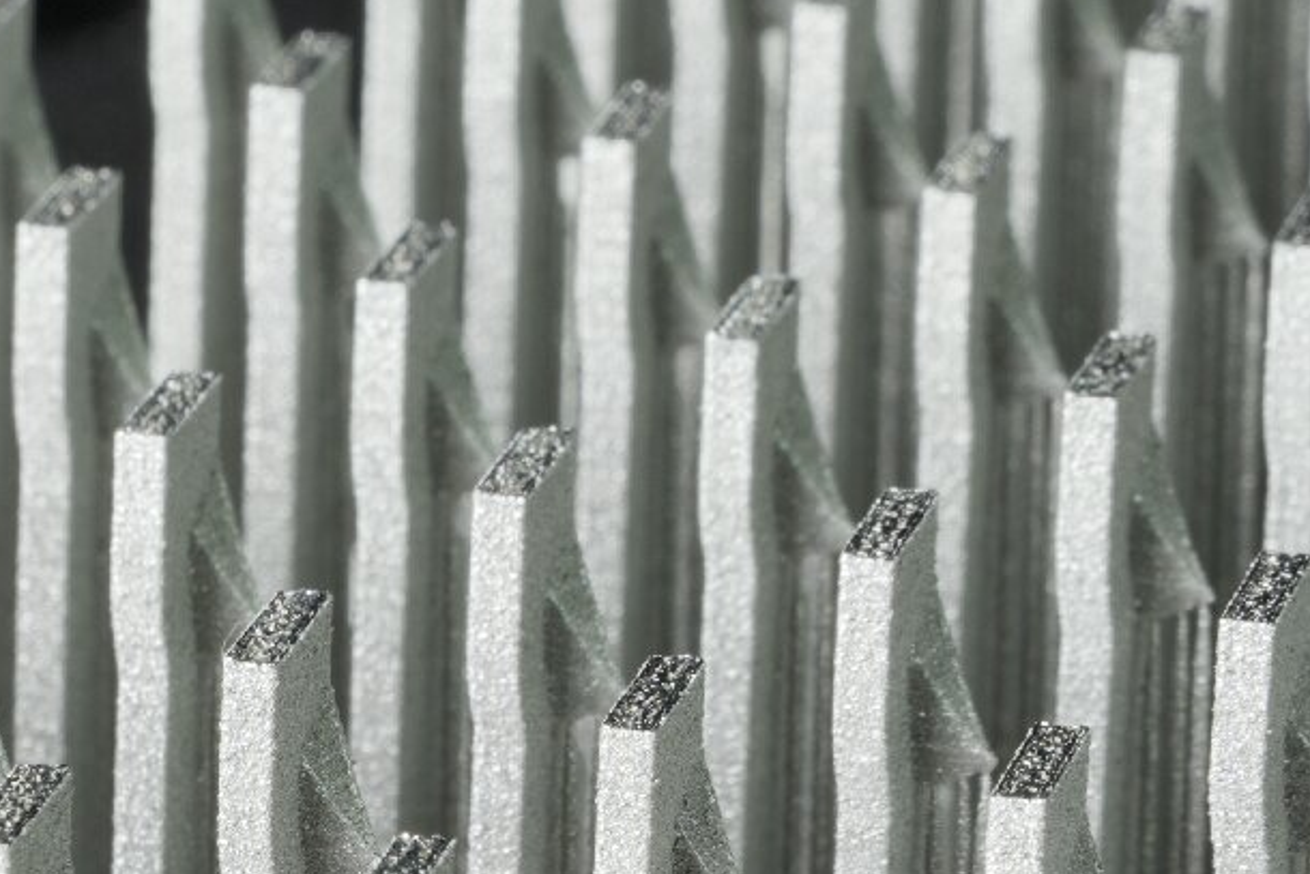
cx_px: 129
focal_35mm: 344
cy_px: 1148
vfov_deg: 4.0
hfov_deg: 6.0
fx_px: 12520
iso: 100
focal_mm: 105
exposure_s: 1/2
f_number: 22
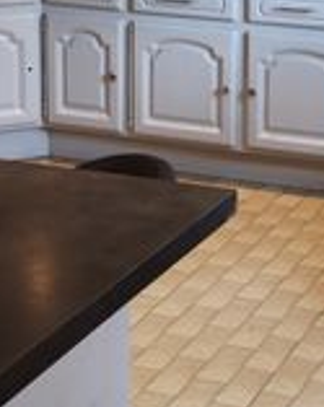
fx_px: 1214
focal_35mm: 101
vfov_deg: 18.3
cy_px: -47
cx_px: 334
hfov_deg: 14.9
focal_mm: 5.58
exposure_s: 1/50
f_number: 1.8
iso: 160
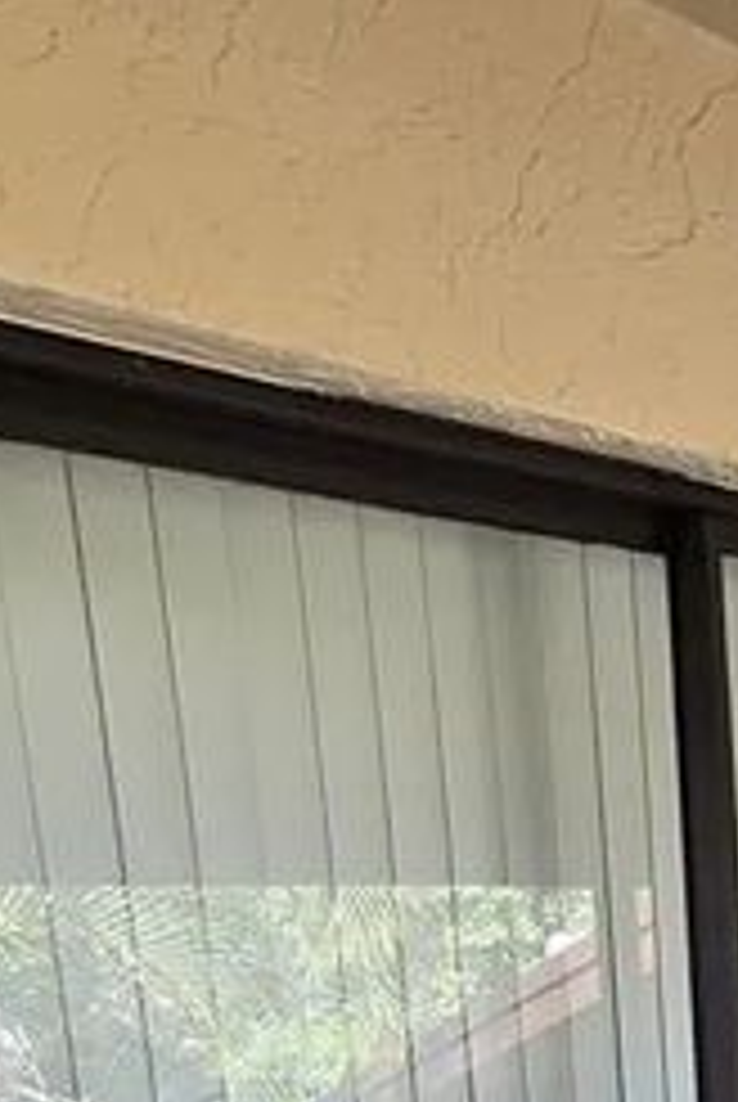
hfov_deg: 27.5
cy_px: 1334
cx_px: 688
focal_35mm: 47
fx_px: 1441
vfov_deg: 33.7
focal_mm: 2.2
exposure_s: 1/100
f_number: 2.2
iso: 100
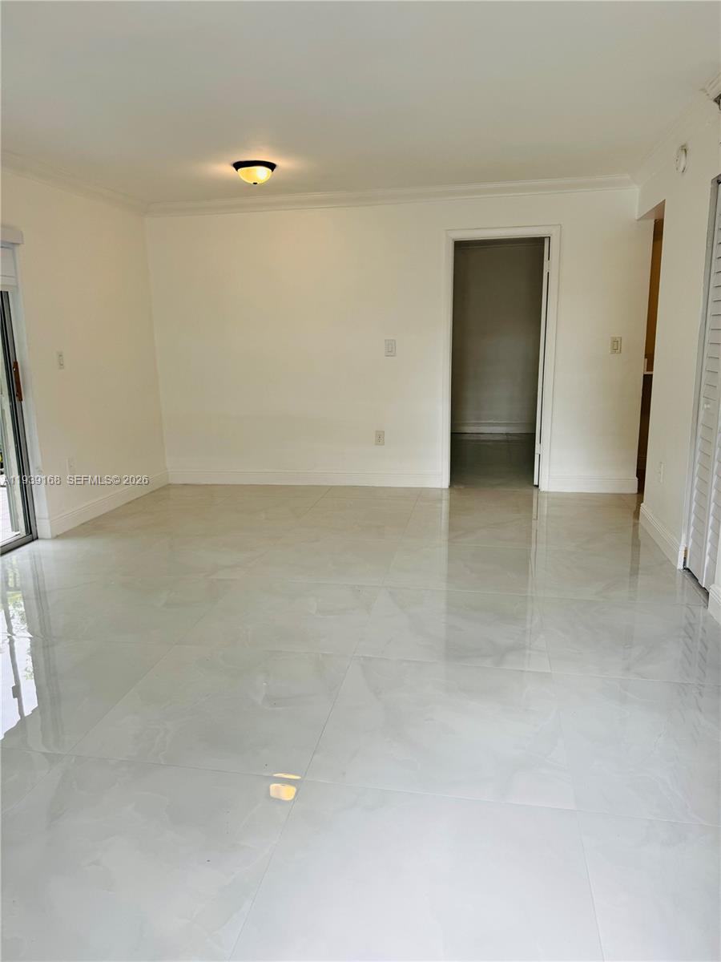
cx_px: 360
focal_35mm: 24
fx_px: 667
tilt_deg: -14.1
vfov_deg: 71.6
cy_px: 481
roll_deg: +0.1
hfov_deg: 56.8
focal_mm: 6.76
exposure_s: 1/264
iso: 80
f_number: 1.78
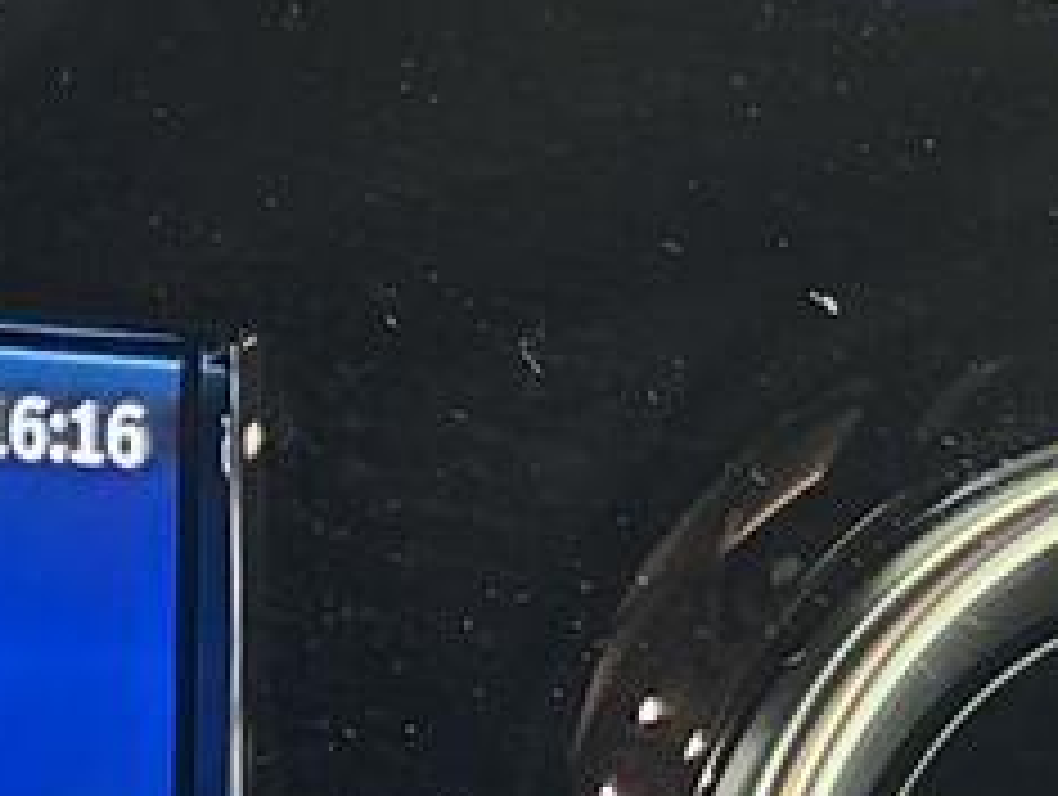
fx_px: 4867
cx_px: -1976
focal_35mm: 159
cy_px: 1201
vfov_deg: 9.1
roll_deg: -4.2
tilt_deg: -12.9
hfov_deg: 9.8
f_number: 1.6
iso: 320
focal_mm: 5.96
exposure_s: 1/54
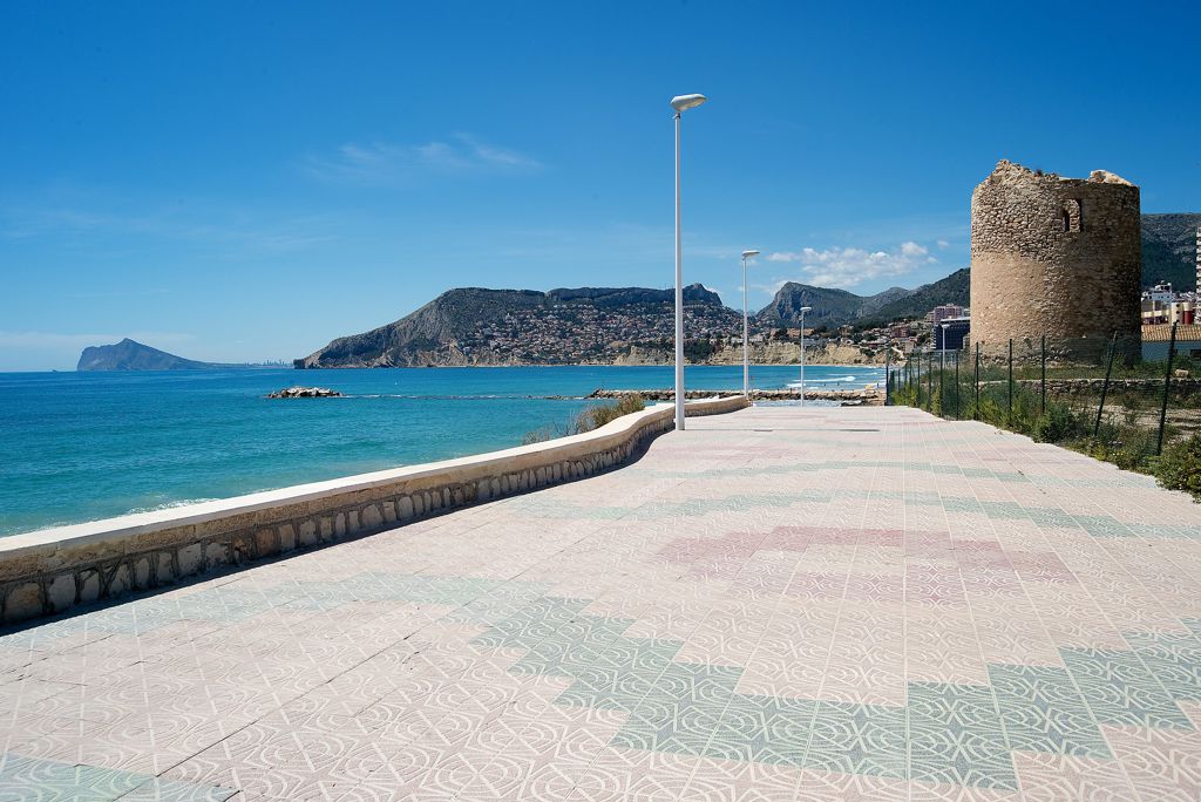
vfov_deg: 43.7
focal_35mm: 30
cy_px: 401
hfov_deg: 61.9
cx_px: 600
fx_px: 1001
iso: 100
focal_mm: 30
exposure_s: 1/500
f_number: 13
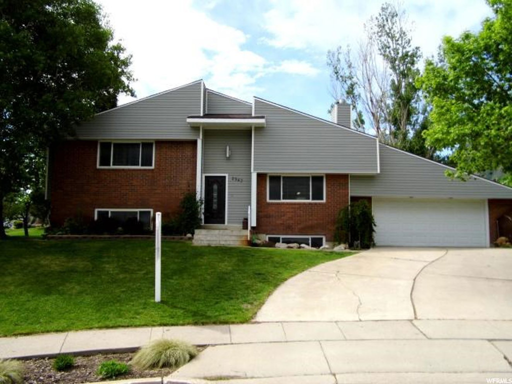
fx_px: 429
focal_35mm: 29
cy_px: 192
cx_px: 256
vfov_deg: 48.2
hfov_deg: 61.7
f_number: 3.2
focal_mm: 5.17
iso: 100
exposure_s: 1/693
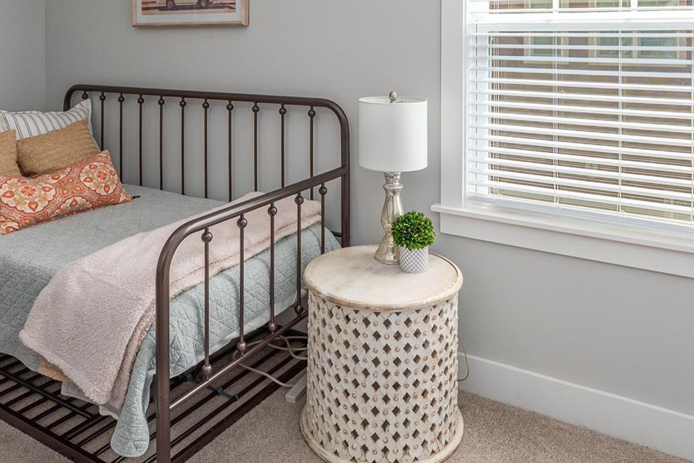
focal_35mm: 30
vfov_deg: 40.4
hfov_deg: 61.9
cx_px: 354
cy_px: 47
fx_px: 578
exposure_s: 1/160
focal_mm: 14
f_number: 8
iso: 320
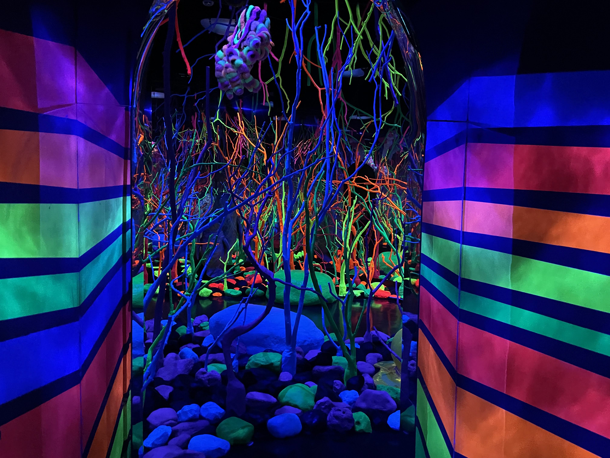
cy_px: 229
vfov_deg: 53.1
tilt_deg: -3.9
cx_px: 305
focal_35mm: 26
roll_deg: -0.6
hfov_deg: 67.3
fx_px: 458
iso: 800
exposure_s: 1/28
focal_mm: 4.2
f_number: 1.6
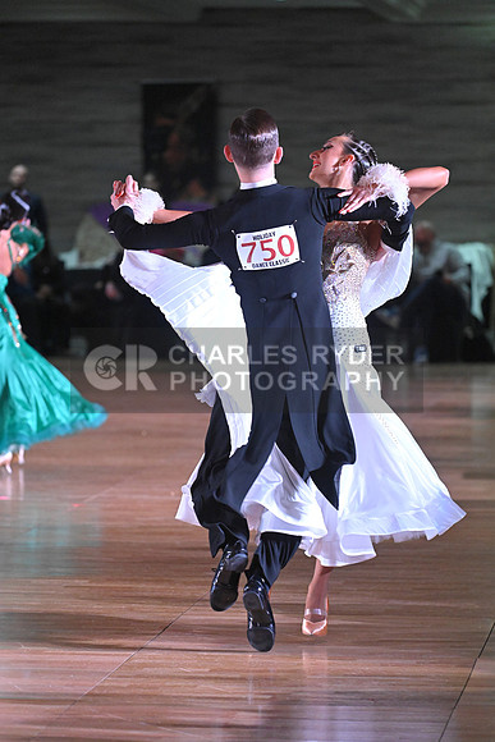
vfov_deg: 12.4
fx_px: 3401
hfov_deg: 8.3
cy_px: 371
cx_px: 248
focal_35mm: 165
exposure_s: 1/400
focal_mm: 165
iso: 5000
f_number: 4
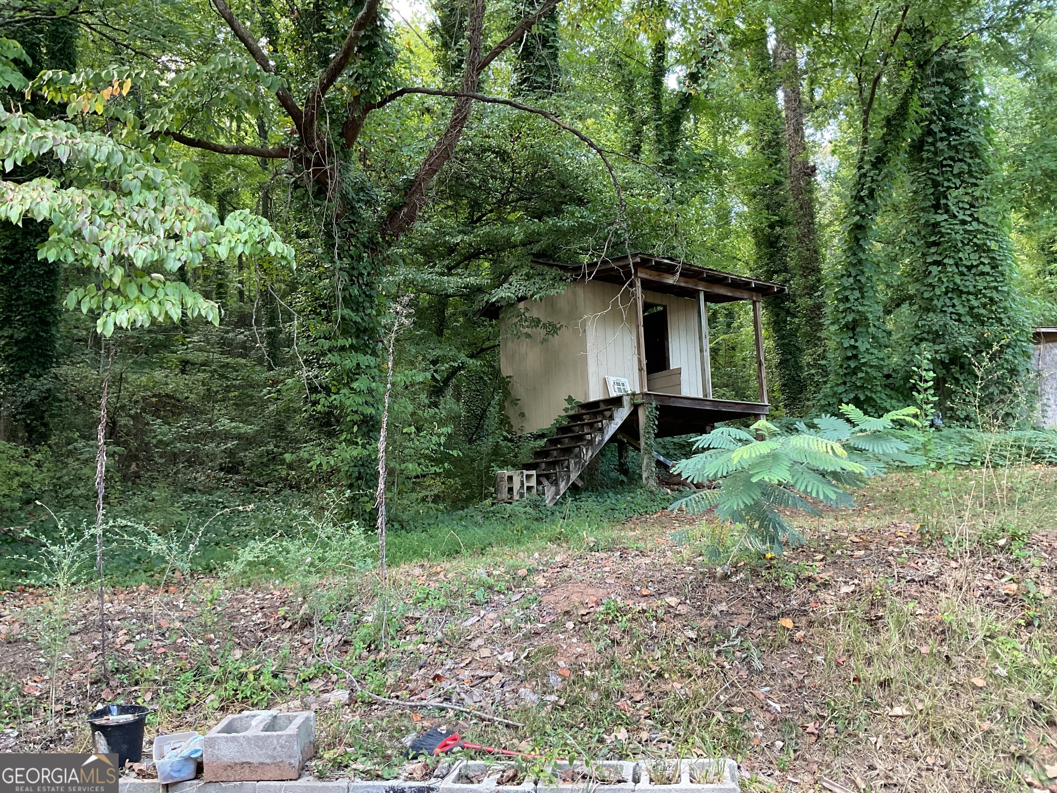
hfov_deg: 61.7
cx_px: 528
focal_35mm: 29
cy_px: 396
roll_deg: +1.0
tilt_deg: +9.1
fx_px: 886
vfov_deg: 48.2
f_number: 1.8
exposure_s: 1/60
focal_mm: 3
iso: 80
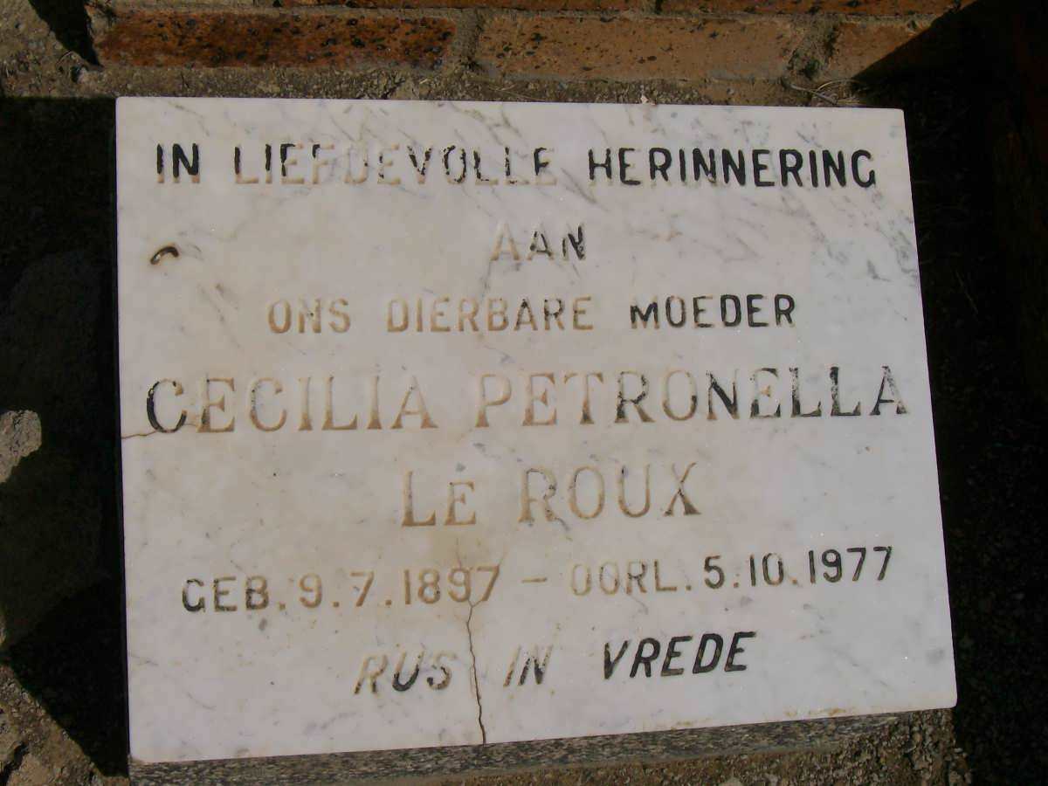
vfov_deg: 26.1
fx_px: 1695
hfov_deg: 34.3
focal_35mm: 56
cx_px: 524
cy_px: 393
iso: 80
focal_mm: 9.4
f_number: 6
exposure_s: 1/1401
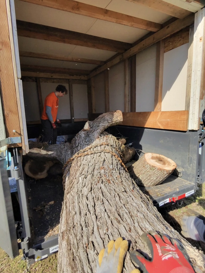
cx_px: 102
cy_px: 136
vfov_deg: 106.2
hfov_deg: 89.9
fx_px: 103
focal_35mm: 13
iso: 54
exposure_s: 1/1000
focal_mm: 2.24
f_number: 2.2
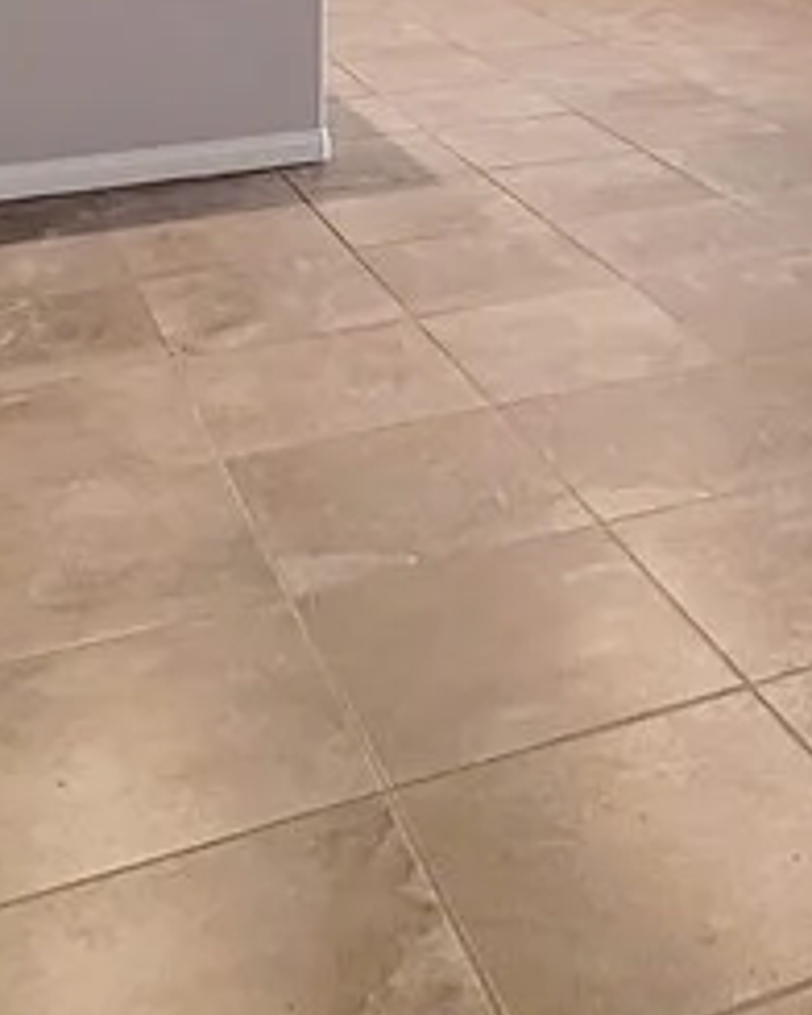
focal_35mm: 53
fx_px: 1592
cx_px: 688
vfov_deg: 27.4
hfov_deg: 27.8
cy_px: -410
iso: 160
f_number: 2.2
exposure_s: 1/60.2
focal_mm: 2.2
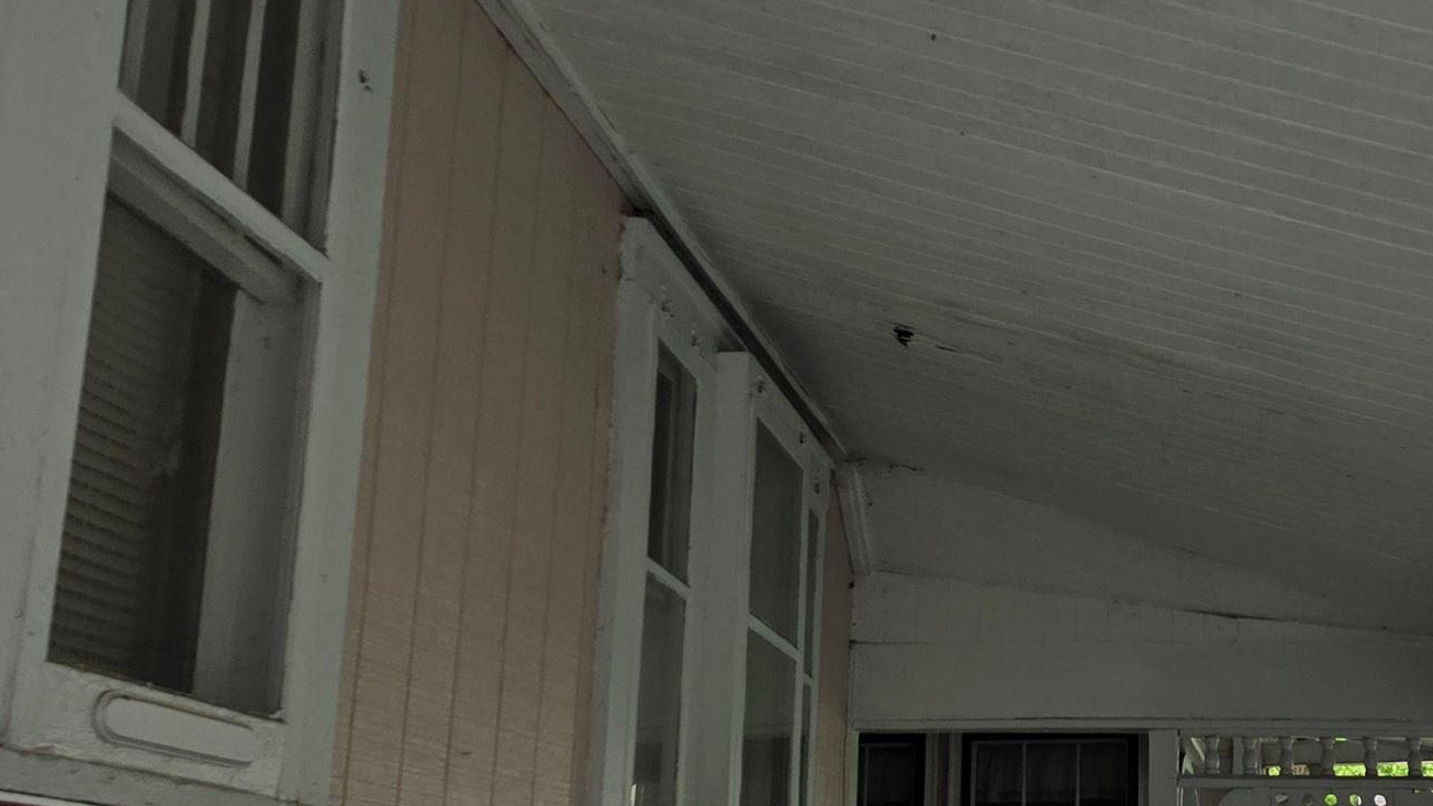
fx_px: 2242
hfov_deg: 34.5
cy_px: 373
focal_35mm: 59
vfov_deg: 20.4
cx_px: 1111
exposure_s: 1/1742
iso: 80
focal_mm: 6.25
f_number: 1.7
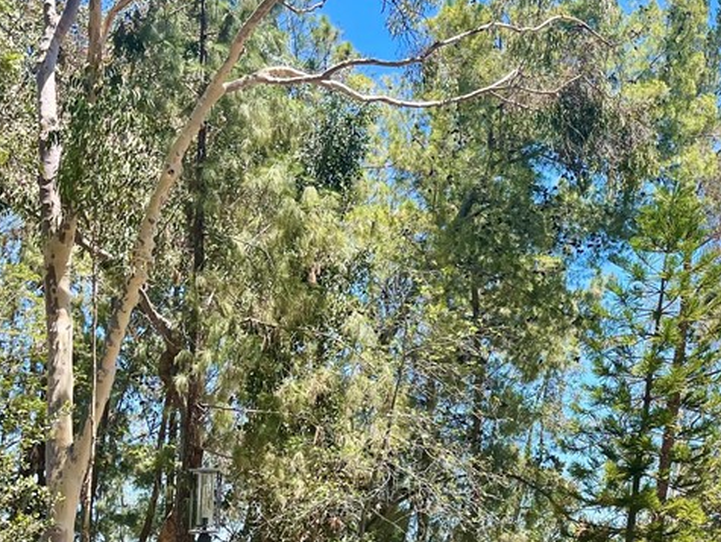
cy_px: 424
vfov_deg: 25.7
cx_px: 607
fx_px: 1167
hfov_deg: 33.1
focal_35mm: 56
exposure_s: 1/1493
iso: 32
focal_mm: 5.1
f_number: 1.6
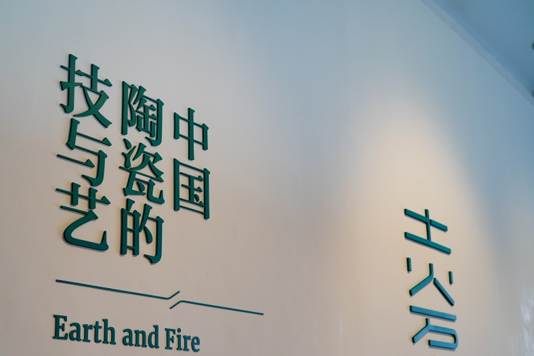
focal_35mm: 52
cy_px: 223
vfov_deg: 25.9
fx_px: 771
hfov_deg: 38.0
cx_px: 200
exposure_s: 1/50
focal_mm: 40
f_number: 3.5
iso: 800
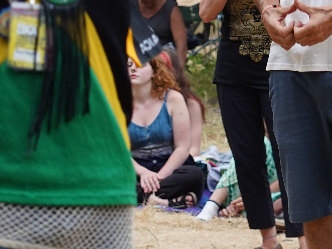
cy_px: 32
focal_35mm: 251
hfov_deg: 7.9
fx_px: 2408
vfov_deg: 5.9
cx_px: 30
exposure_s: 1/160
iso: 200
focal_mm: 58
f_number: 4
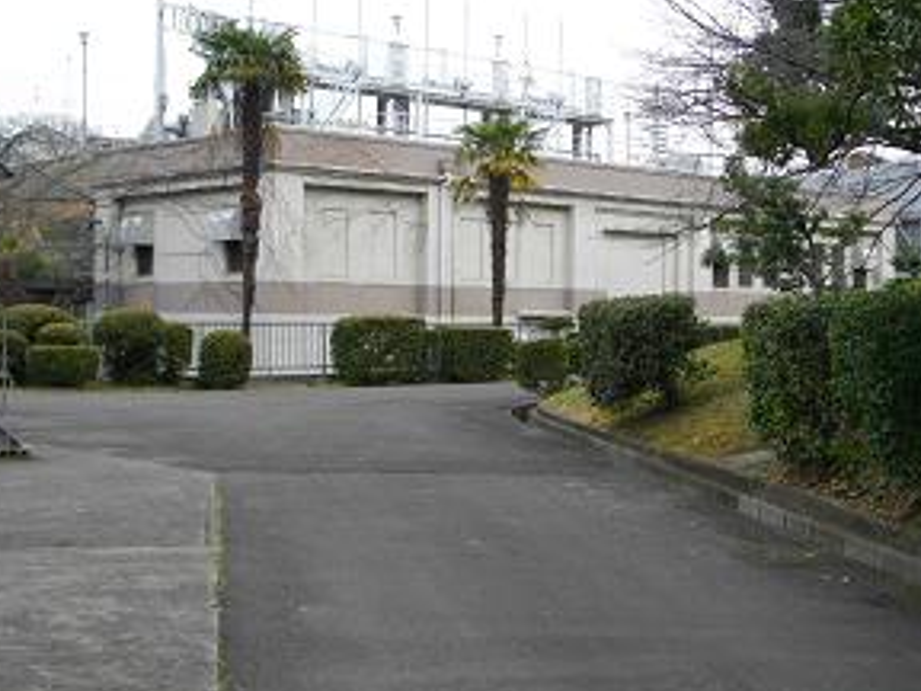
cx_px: 520
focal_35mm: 54
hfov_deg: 35.5
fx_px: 1437
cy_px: 285
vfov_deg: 27.0
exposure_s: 1/320
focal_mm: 7.1
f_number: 3.2
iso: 100
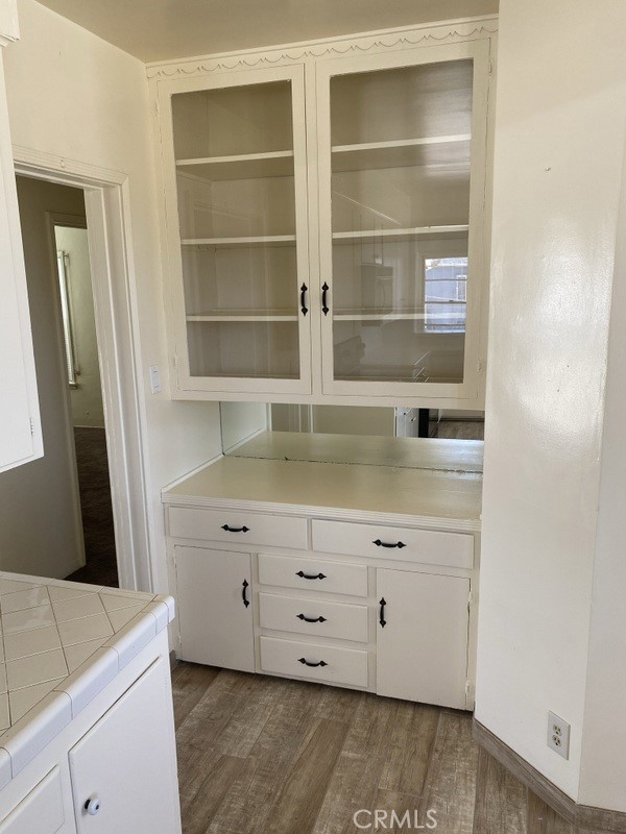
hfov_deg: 53.1
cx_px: 313
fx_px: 627
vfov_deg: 67.3
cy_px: 417
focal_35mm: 26
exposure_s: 1/122
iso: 50
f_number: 1.8
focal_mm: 4.25
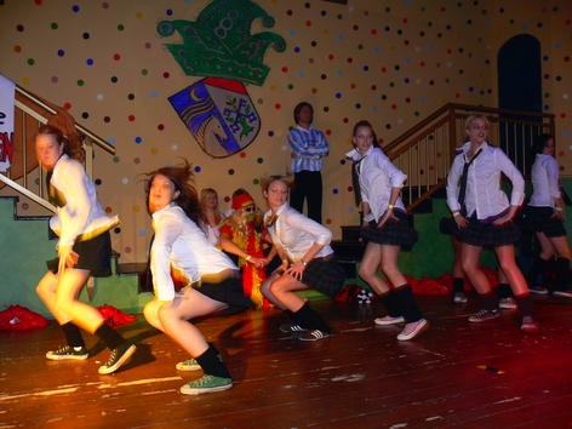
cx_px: 286
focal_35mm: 35
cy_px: 214
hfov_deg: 52.6
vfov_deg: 40.7
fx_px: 578
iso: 100
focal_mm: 7.4
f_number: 2.8
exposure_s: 1/30
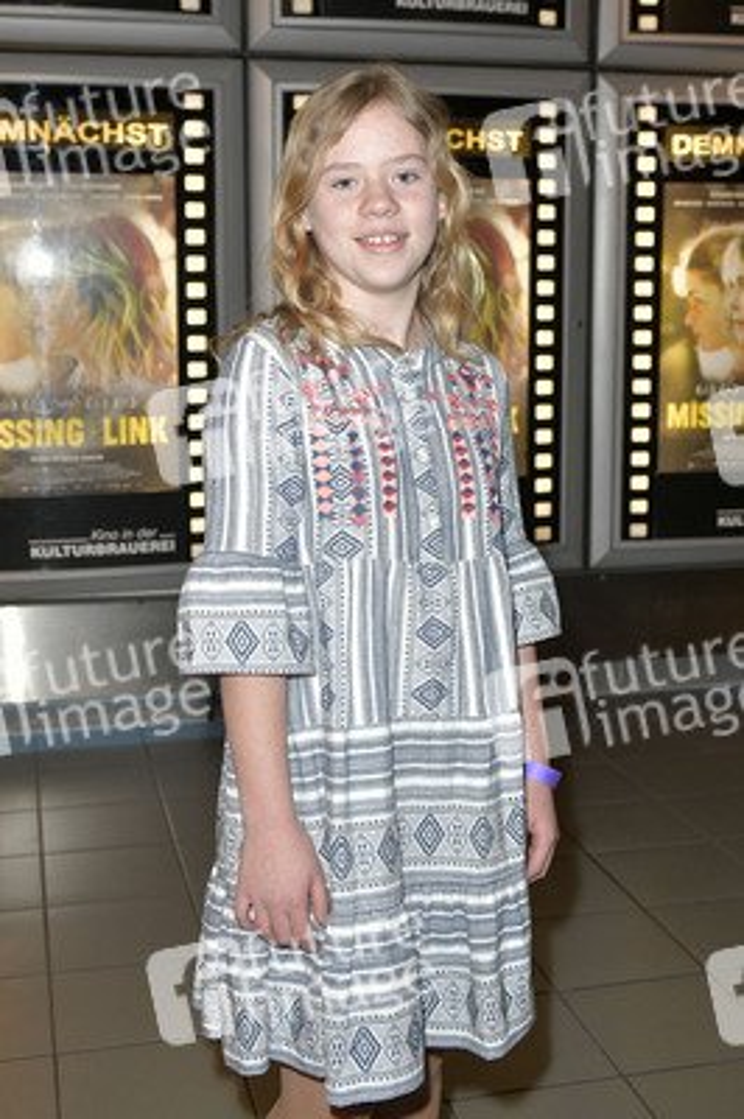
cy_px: 560
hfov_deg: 37.8
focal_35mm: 35
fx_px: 1087
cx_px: 372
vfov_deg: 54.5
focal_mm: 35
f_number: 5.6
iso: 2500
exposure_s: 1/250
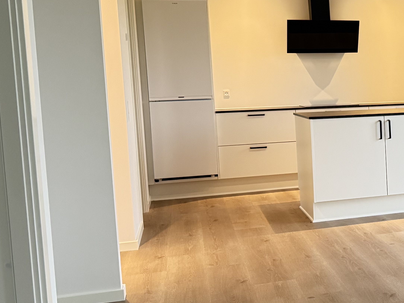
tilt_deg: -4.9
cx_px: 525
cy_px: 134
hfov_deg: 26.2
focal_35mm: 63
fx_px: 735
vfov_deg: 23.3
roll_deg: +1.2
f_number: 1.78
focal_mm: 6.76
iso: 500
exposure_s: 1/50
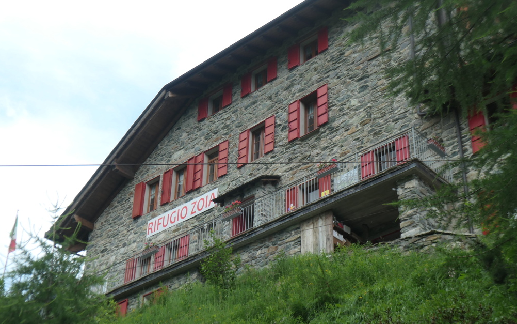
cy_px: 161
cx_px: 249
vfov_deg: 21.3
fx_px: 860
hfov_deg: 33.5
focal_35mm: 61
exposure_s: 1/640
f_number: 3.9
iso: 200
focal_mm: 14.7
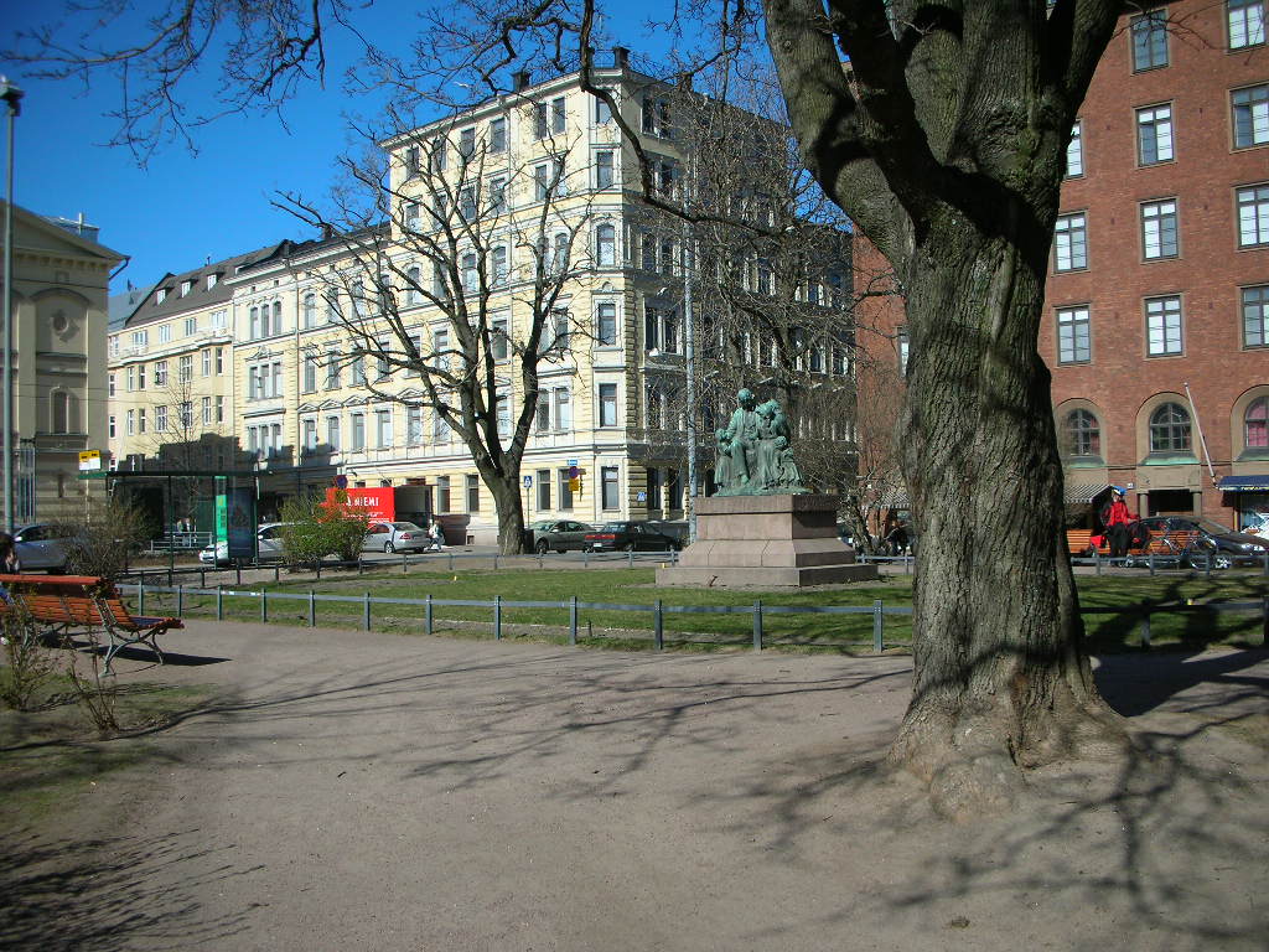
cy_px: 476
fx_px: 1283
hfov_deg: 52.6
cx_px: 634
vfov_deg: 40.7
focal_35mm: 35
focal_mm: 5.8
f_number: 8.5
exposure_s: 1/174
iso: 50
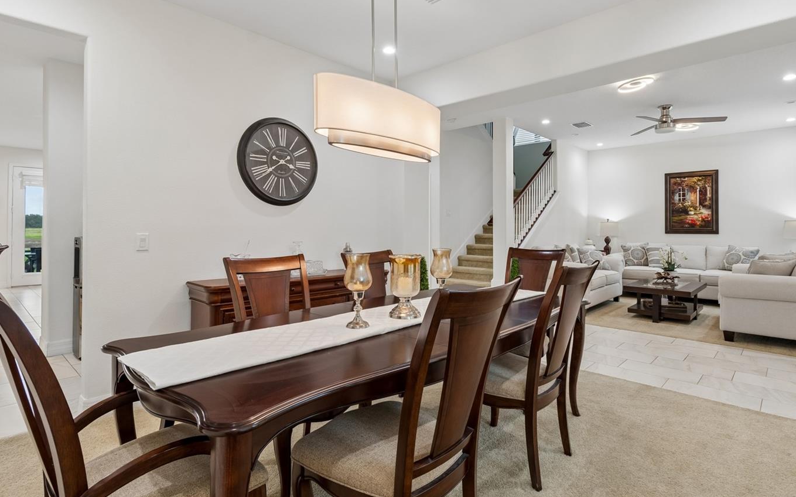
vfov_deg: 64.9
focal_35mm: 18
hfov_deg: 91.1
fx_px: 390
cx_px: 412
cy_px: 226
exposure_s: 1/3.33
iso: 100
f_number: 7.1
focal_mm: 10
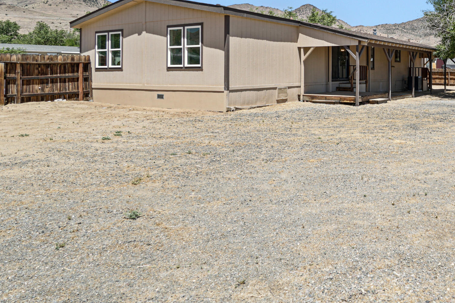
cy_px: 71
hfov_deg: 56.6
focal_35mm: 30
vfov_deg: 42.1
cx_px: 375
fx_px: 379
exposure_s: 1/60
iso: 125
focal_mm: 10
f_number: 8
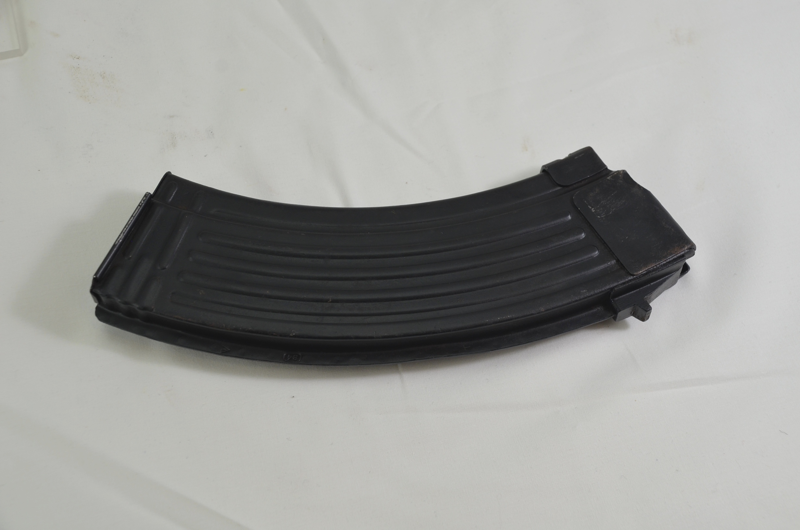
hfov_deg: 37.9
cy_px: 265
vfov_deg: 25.6
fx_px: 1164
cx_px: 400
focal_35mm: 52
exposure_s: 1/125
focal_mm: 35
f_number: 5.6
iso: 400
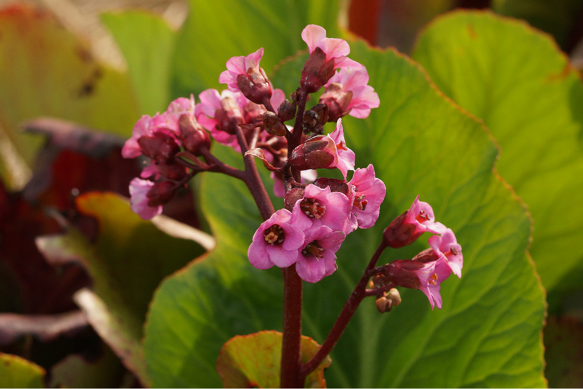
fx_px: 2429
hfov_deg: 13.7
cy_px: 194
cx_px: 292
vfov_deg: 9.1
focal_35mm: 150
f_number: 8
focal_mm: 100
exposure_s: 1/160
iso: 200
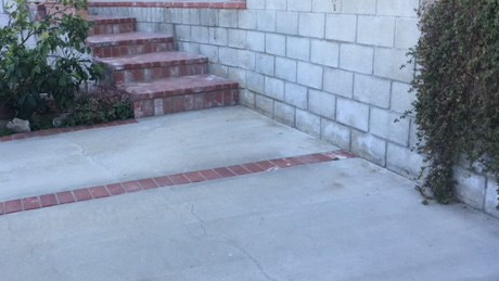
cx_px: 155
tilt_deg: -11.0
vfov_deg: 27.1
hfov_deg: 45.5
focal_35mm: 44
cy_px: 126
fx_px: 582
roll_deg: +1.5
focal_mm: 4.15
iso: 32
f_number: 2.2
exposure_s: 1/120
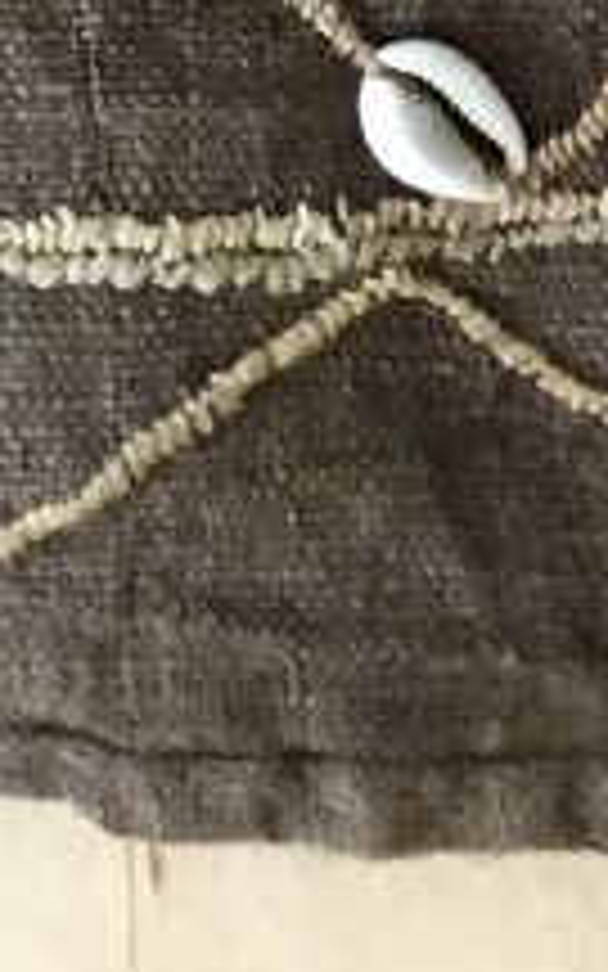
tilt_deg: -85.0
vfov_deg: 10.3
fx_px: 4534
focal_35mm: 171
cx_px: 365
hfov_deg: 7.7
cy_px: -1480
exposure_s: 1/20
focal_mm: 4.15
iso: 250
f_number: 2.2
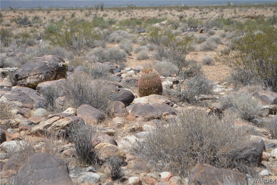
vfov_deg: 16.6
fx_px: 635
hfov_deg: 24.6
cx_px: 138
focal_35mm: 82
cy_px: 92
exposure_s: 1/1600
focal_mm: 55
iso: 400
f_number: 6.3
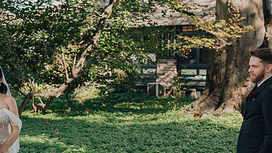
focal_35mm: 71
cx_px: 86
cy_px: 128
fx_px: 512
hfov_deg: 29.5
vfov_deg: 16.8
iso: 400
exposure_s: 1/500
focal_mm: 42
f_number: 4
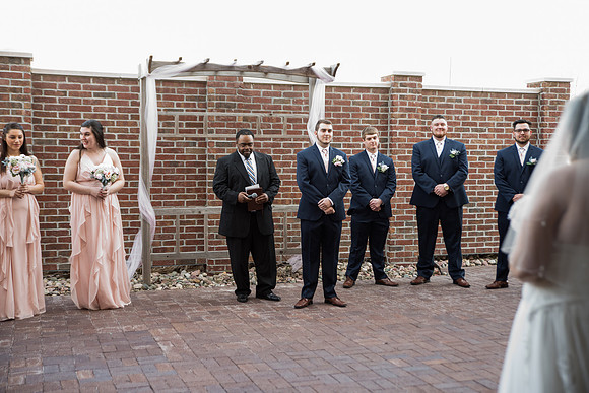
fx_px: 785
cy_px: 196
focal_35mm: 48
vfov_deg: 28.1
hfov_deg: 41.1
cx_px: 294
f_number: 2.8
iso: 500
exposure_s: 1/200
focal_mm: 48
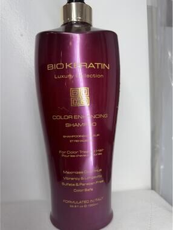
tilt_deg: -2.9
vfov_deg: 71.5
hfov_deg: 56.9
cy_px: 115
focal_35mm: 24
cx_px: 86
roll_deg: +1.2
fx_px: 160
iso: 80
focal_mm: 6.76
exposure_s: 1/632
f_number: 1.78
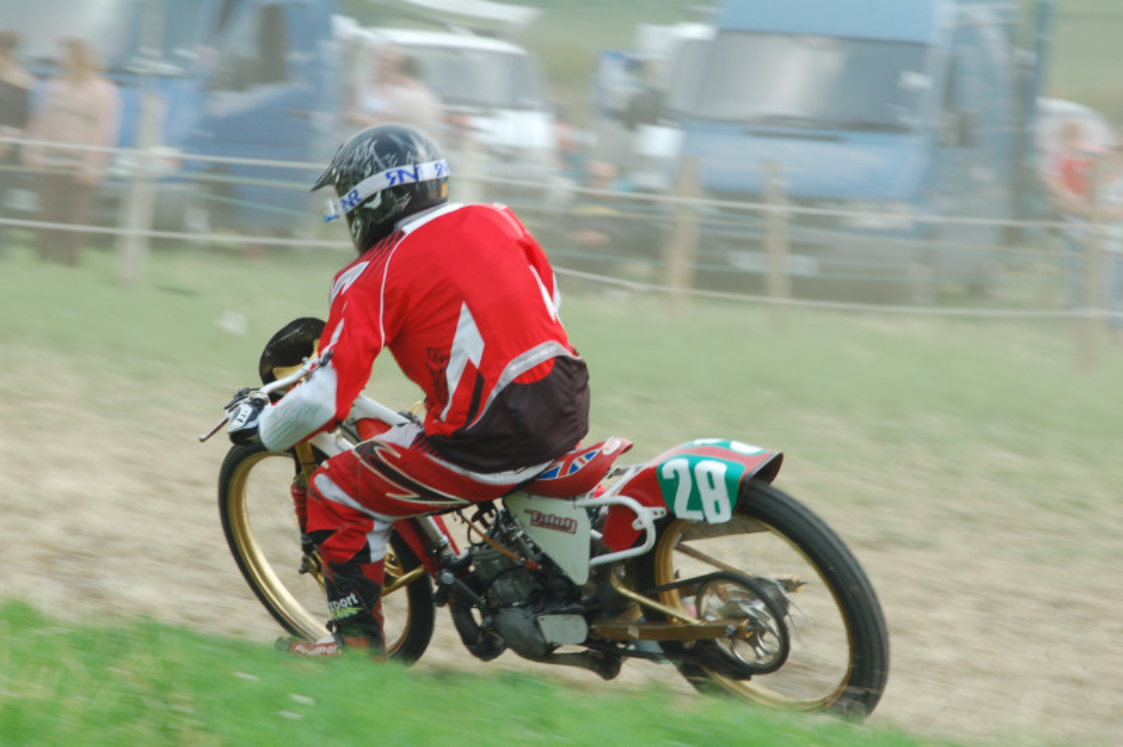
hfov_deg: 6.9
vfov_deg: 4.6
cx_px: 562
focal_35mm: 300
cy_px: 374
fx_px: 9350
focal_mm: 200
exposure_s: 1/180
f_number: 8
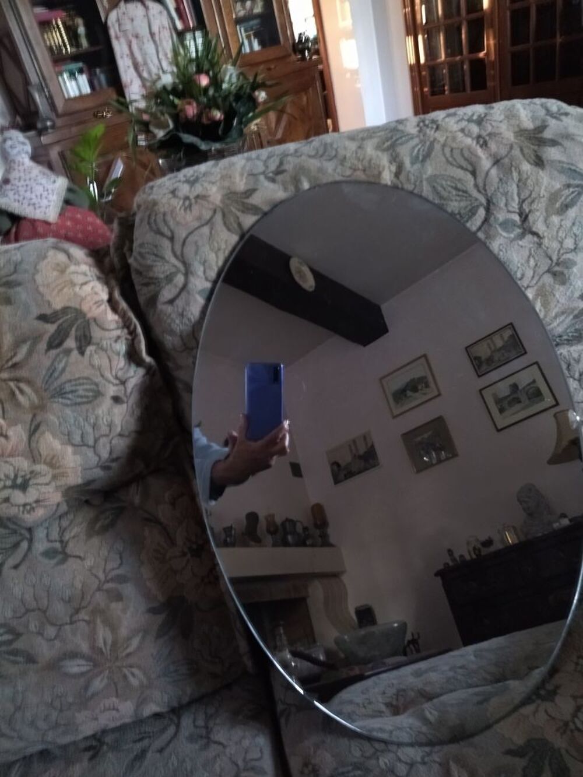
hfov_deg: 51.4
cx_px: 292
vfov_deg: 65.3
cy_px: 388
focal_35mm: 27
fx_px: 606
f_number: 1.79
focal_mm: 4.74
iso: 644
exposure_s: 1/17
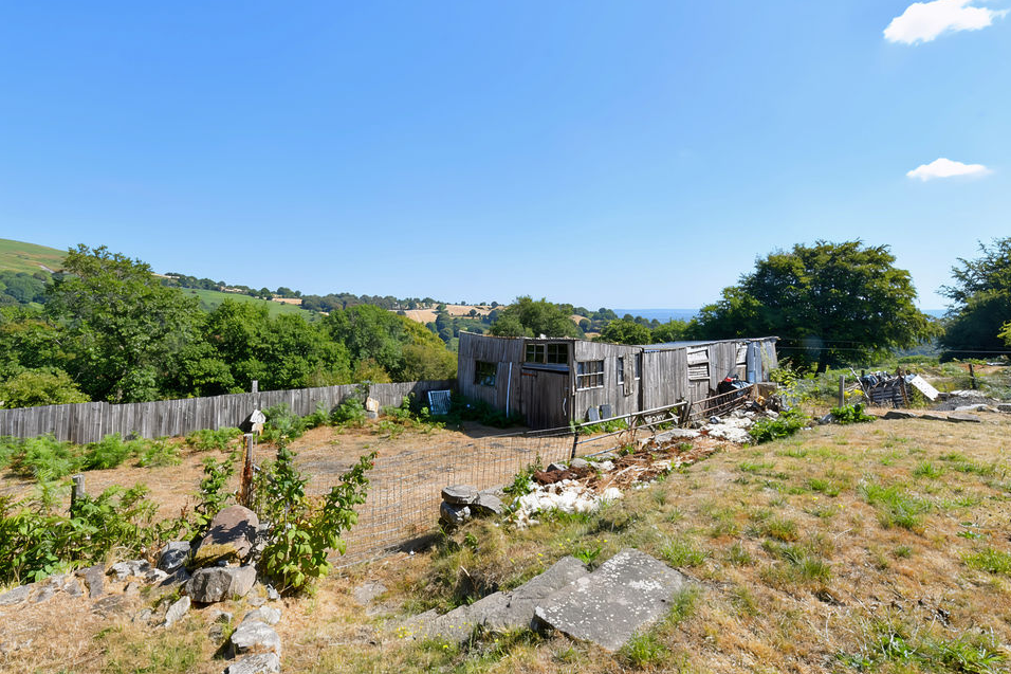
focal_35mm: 15
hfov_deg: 100.4
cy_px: 317
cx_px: 498
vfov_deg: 77.2
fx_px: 421
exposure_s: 1/800
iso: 250
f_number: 14
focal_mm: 14
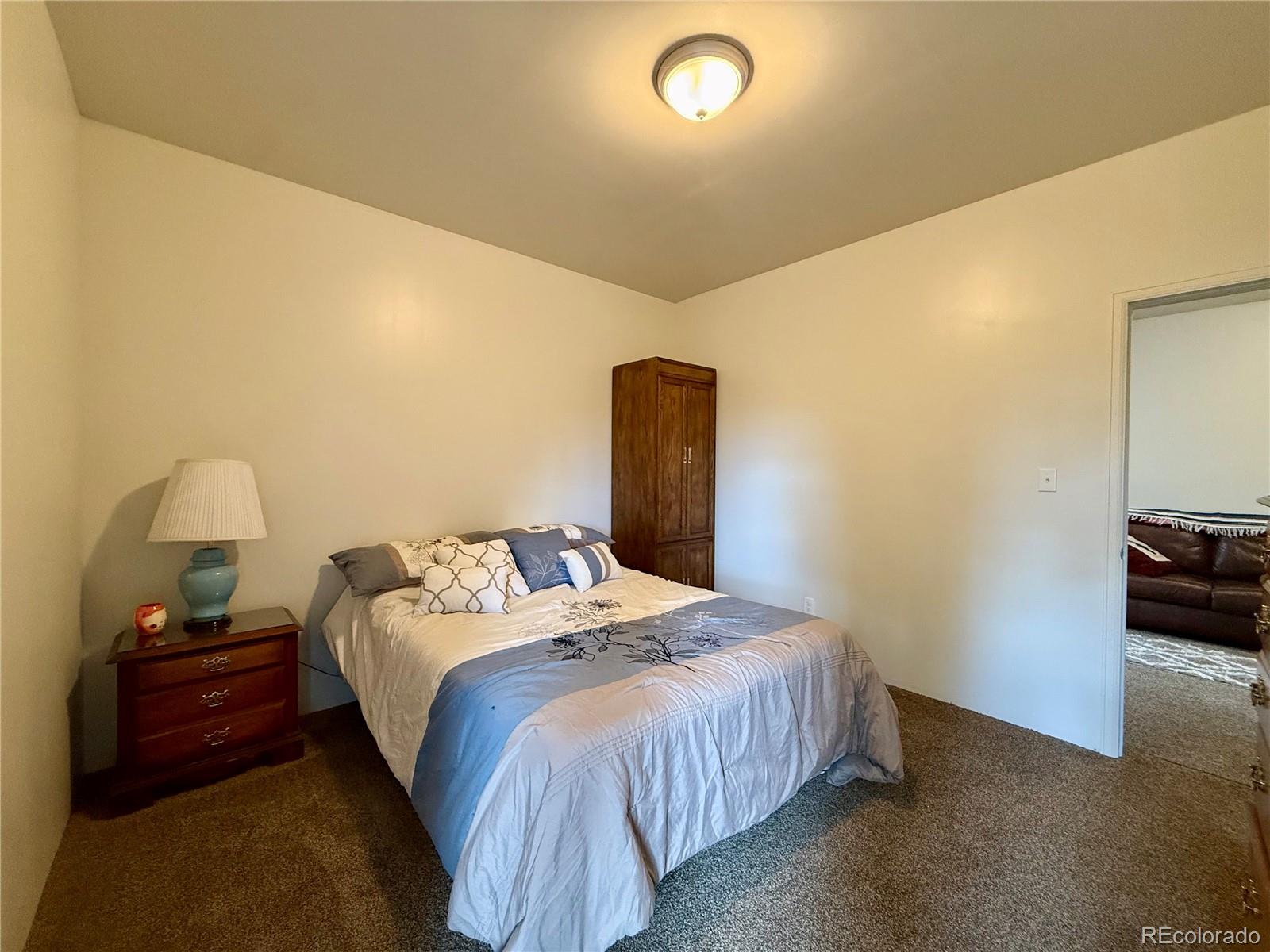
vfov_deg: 85.7
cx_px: 635
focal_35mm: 14
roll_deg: -0.6
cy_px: 476
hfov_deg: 102.1
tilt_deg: -1.0
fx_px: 514
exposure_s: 1/60
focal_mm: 2.22
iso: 400
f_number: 2.2
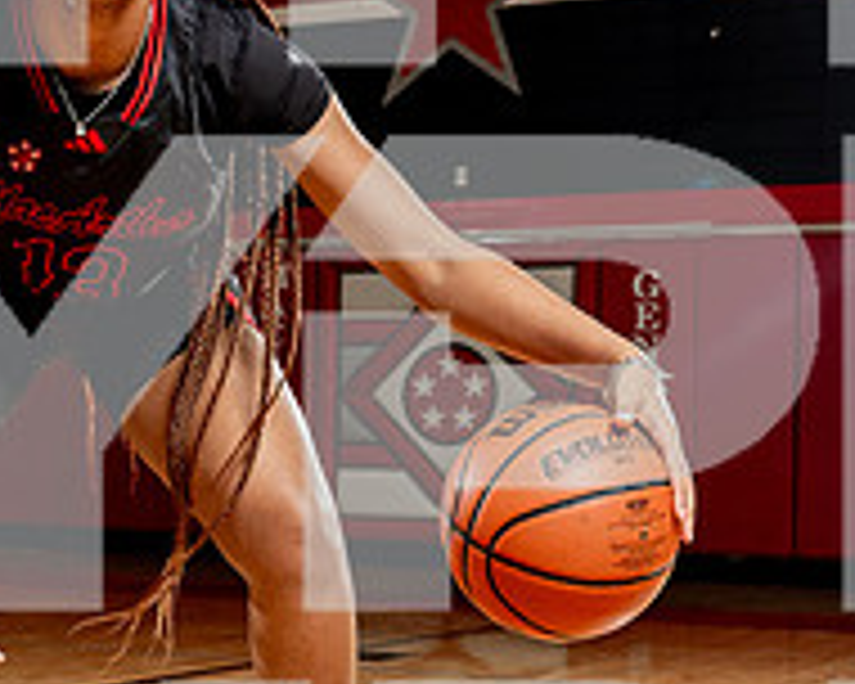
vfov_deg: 19.2
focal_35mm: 80
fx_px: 2024
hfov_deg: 23.6
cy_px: 376
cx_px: 216
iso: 640
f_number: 5.6
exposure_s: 1/250
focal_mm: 25
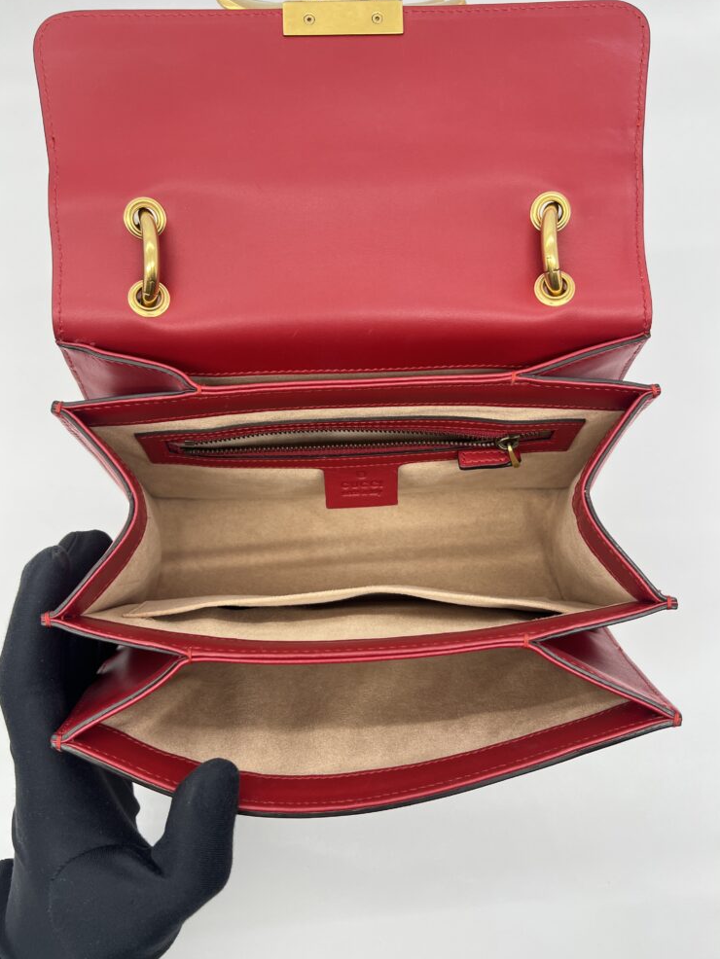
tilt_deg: -75.4
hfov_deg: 51.4
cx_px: 356
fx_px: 748
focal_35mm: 27
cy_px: 469
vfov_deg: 65.3
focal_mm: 5.7
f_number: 1.5
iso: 40
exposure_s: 1/100
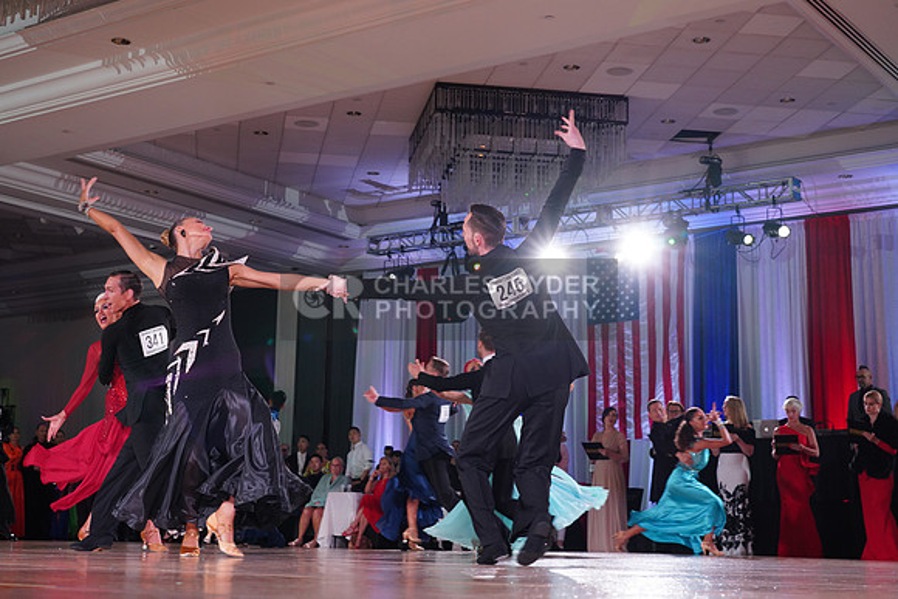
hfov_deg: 38.2
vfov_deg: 26.0
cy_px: 300
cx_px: 449
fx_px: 1297
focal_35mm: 52
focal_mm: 52
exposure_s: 1/160
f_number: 5.6
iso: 1600
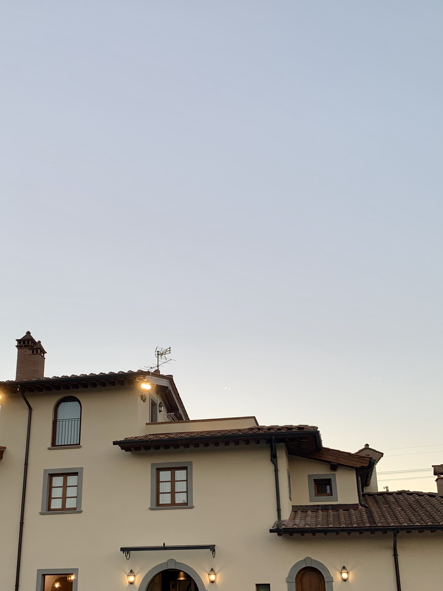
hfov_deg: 37.6
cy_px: 389
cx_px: 185
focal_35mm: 38
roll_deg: -0.1
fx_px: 648
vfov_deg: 48.2
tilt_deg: +19.3
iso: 25
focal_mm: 4.25
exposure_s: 1/125
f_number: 1.8
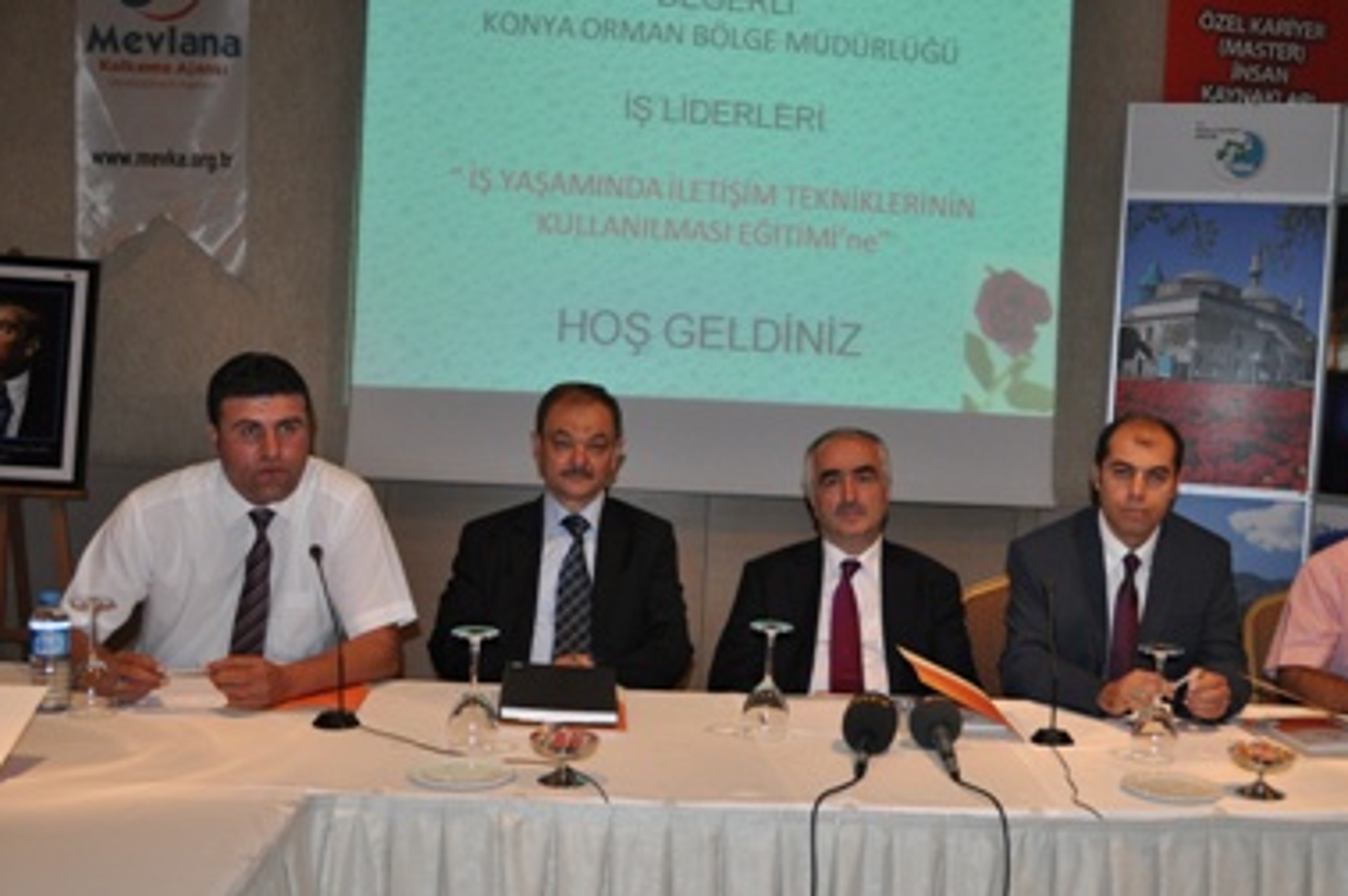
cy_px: 501
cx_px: 775
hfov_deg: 49.4
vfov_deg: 34.1
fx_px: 1459
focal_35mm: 39
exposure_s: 1/60
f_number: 4
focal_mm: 22
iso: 800
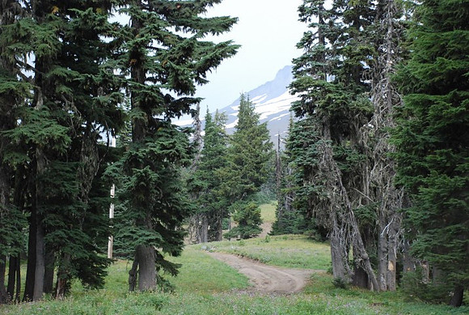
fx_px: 940
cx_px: 234
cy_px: 158
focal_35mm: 72
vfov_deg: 19.0
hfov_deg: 28.0
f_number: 4.8
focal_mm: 48
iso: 1600
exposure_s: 1/500
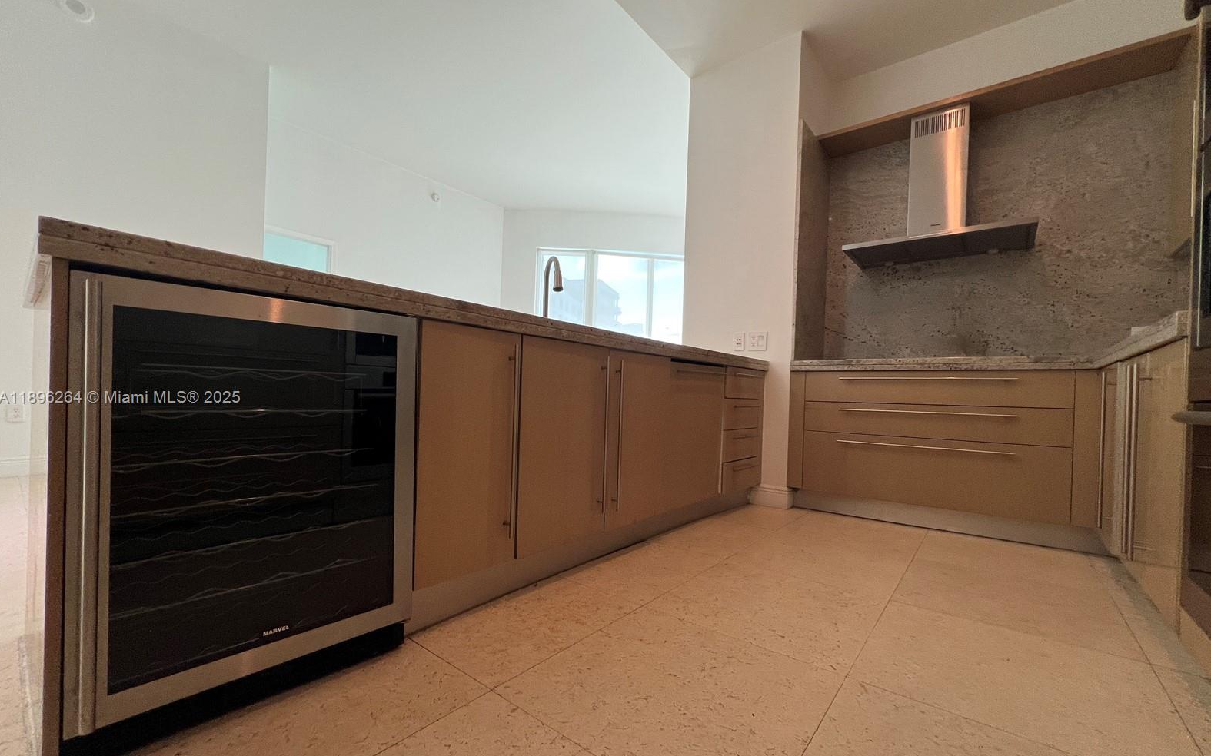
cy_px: 399
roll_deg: -1.3
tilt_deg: -1.5
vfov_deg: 78.6
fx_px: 462
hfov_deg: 105.3
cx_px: 610
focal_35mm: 14
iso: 100
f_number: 1.8
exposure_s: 1/120
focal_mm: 1.57
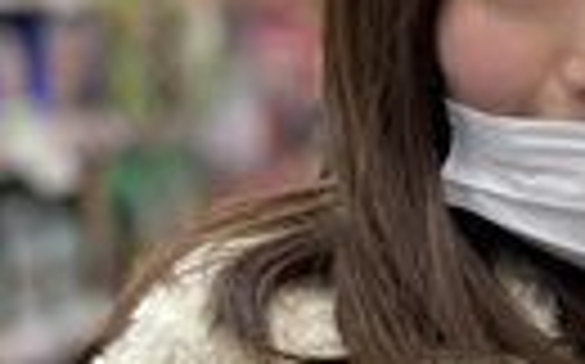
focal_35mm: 127
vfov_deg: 10.2
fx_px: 2023
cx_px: 698
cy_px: 391
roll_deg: -0.8
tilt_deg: -10.8
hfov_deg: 15.8
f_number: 1.6
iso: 80
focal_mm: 4.2
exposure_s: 1/60
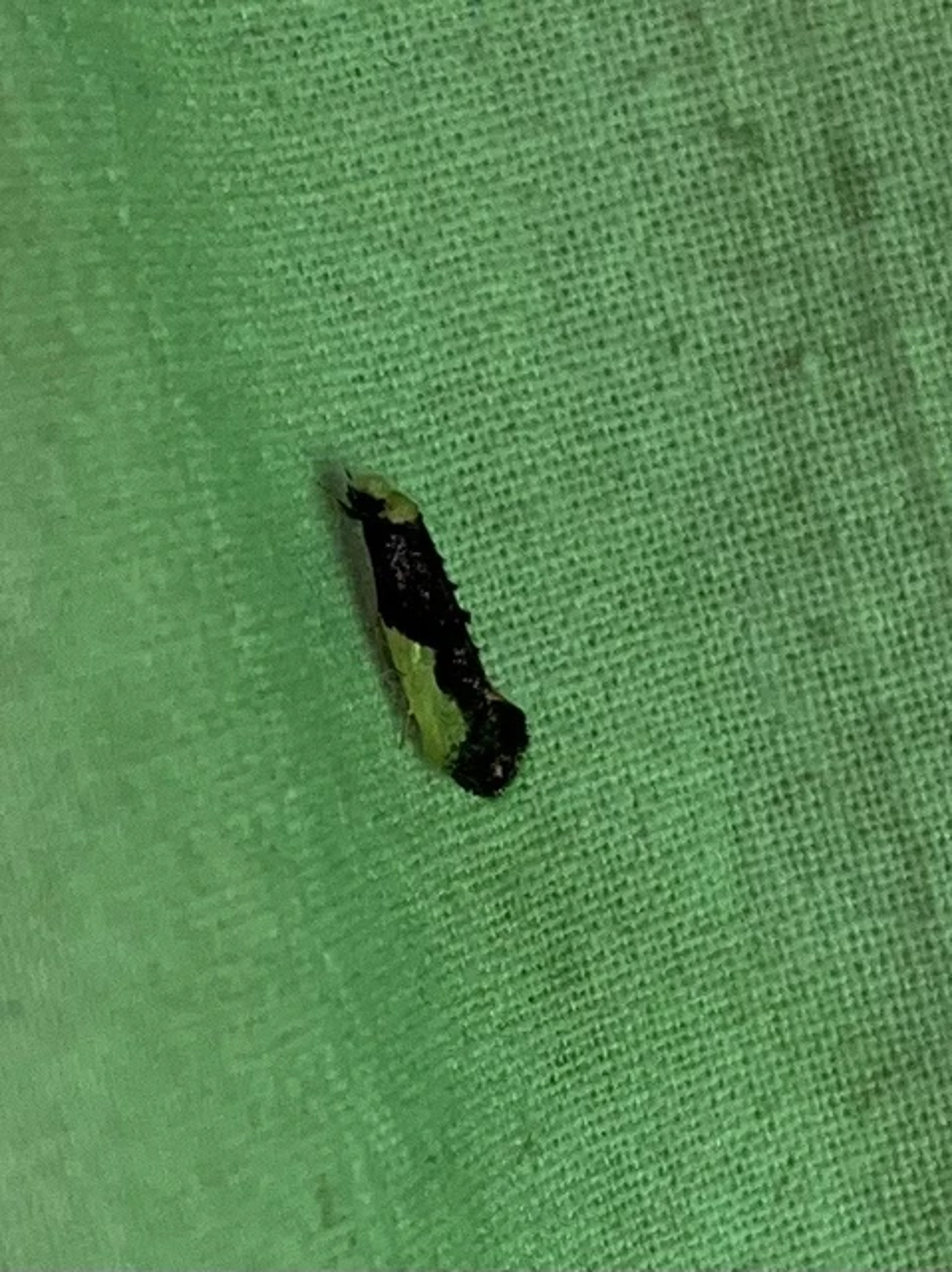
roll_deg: +18.9
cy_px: 636
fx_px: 955
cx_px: 476
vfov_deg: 67.3
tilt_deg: -6.6
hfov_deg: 53.0
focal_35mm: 26
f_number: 1.6
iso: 32
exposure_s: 1/82
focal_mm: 5.1
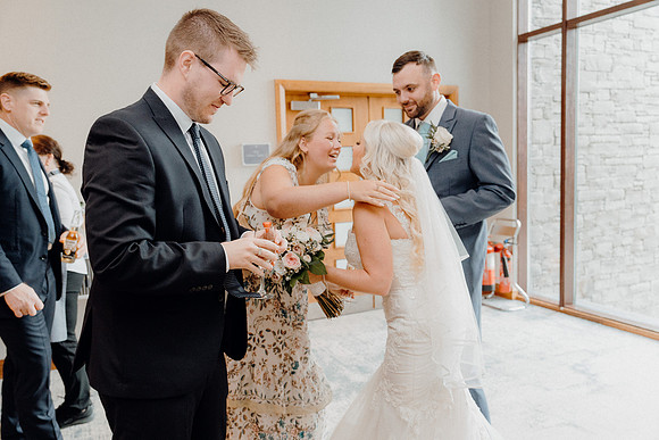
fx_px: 549
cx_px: 330
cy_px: 220
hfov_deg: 61.9
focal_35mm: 30
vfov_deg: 43.6
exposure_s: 1/200
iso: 2500
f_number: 3.5
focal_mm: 30
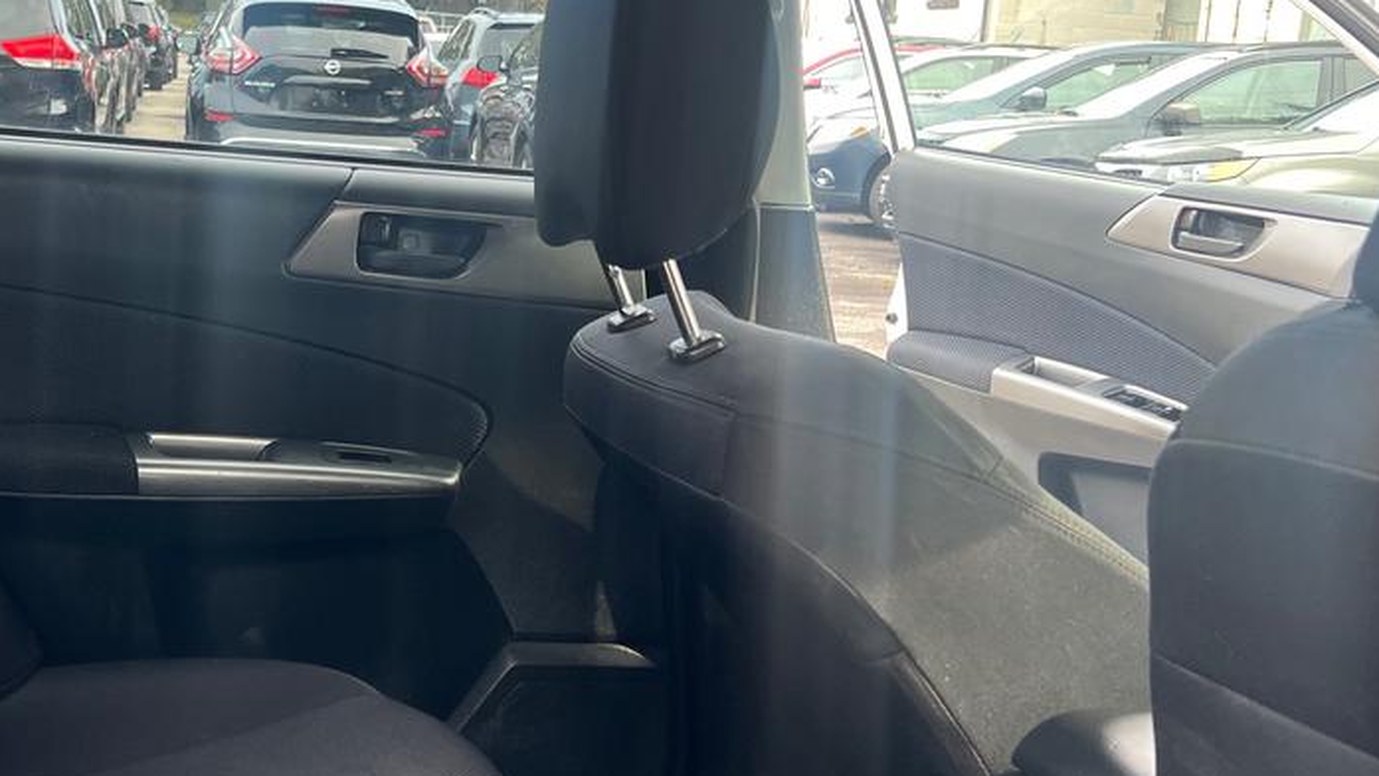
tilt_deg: -11.3
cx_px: 249
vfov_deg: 23.1
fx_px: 1901
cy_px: 374
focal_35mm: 52
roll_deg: -3.7
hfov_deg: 38.2
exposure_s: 1/121
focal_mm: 5.7
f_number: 1.5
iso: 50
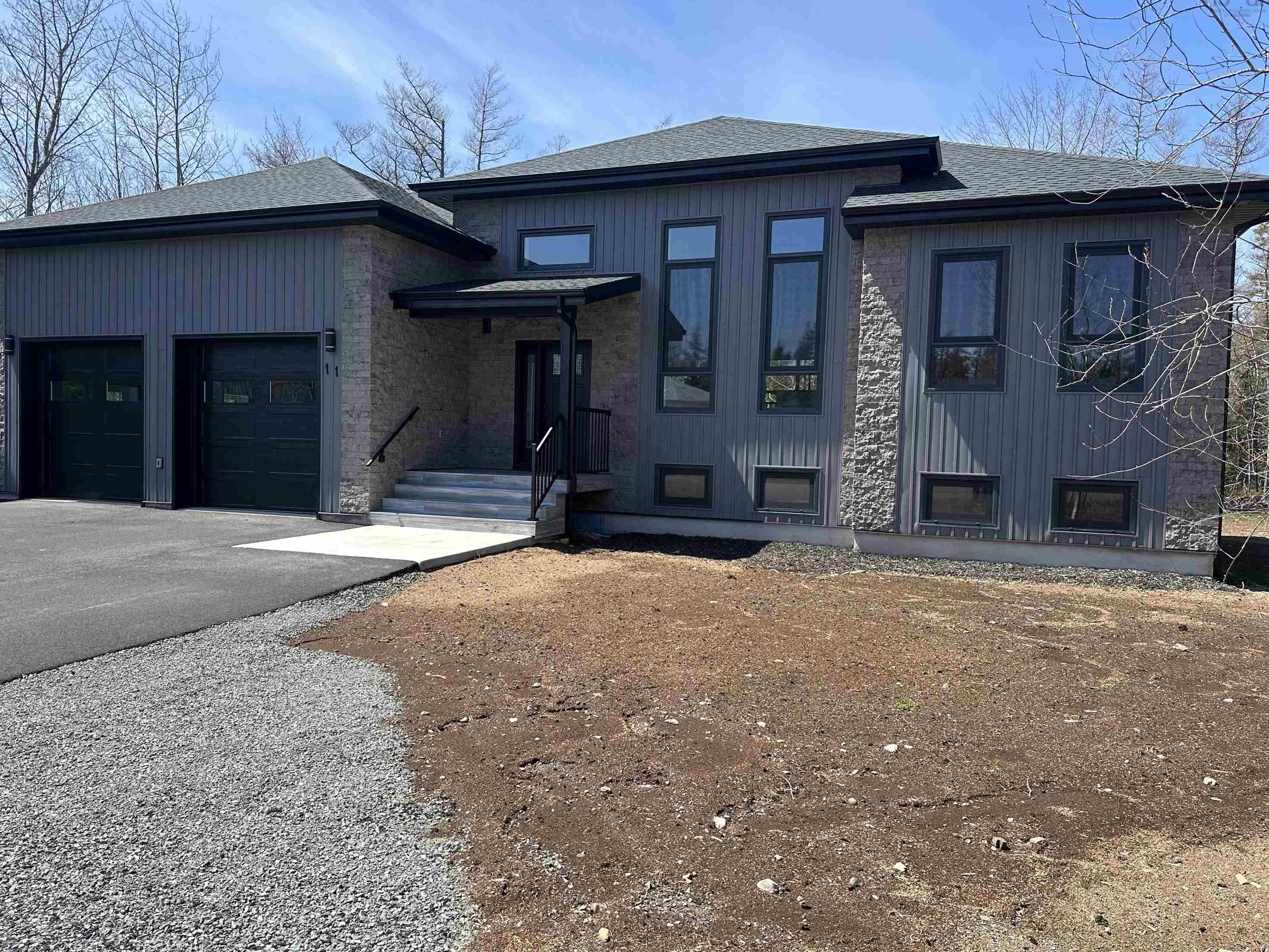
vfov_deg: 54.9
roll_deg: -1.6
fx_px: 917
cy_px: 470
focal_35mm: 25
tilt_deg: -2.6
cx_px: 617
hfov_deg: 69.4
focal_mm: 6.86
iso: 80
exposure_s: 1/2252
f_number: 1.78
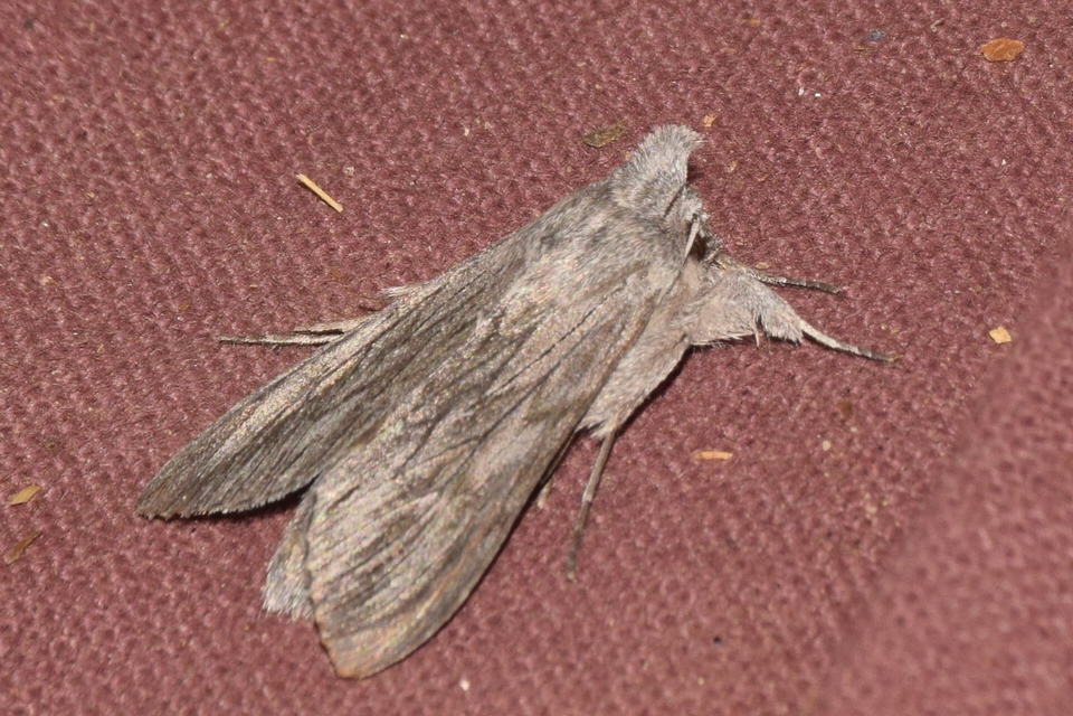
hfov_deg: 9.8
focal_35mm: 210
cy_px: 358
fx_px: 6259
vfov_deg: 6.5
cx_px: 536
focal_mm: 140
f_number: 16
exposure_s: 1/125
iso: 400
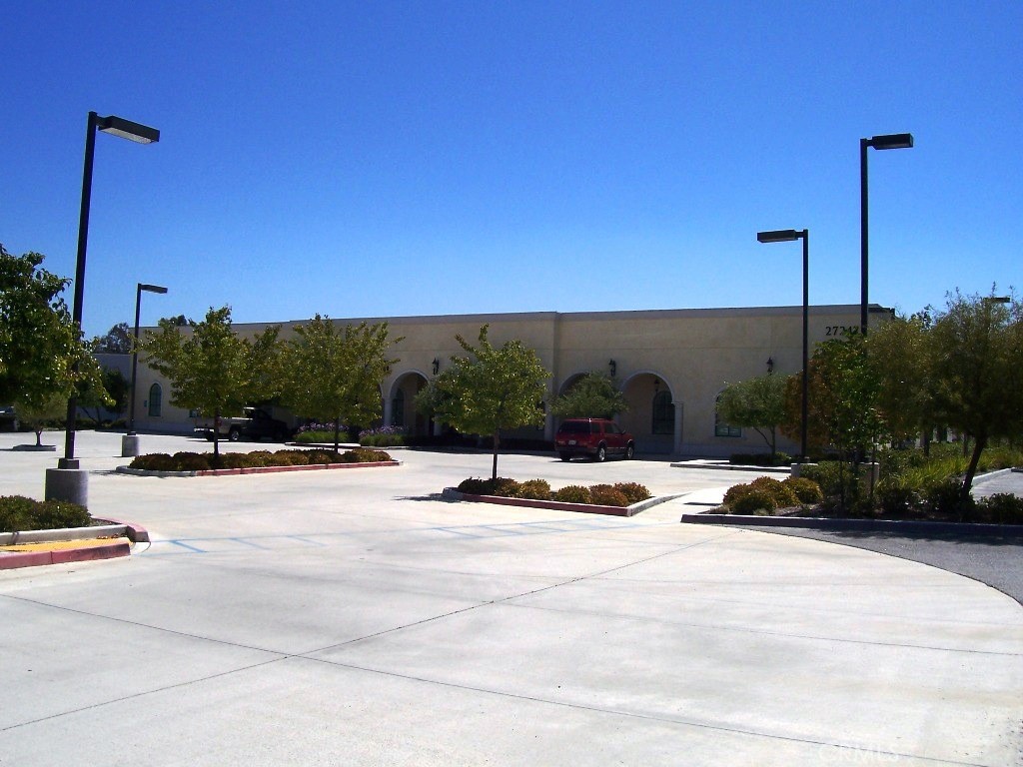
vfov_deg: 41.8
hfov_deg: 54.0
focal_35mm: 34
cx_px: 512
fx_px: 1005
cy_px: 384
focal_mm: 5.6
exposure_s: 1/1000
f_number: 5.6
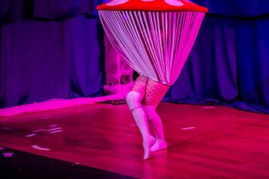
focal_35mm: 100
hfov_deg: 20.3
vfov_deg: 13.6
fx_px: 747
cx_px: 92
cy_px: 39
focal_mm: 60
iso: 2500
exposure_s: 1/100
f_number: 2.8
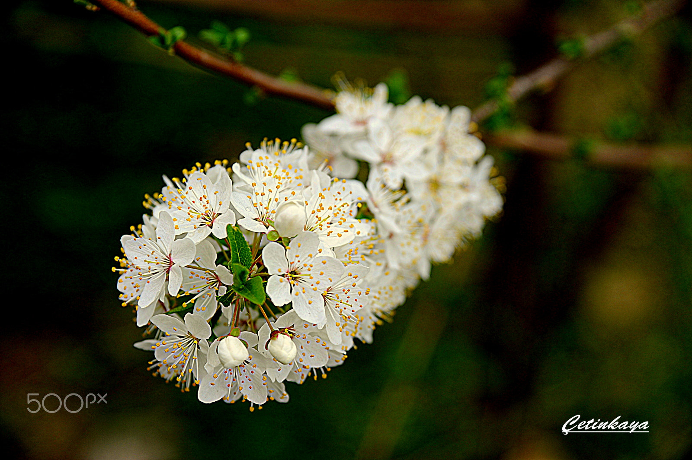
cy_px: 230
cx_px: 346
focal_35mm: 135
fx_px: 2594
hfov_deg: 15.2
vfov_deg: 10.1
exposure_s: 1/200
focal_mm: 135
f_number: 7.1
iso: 200
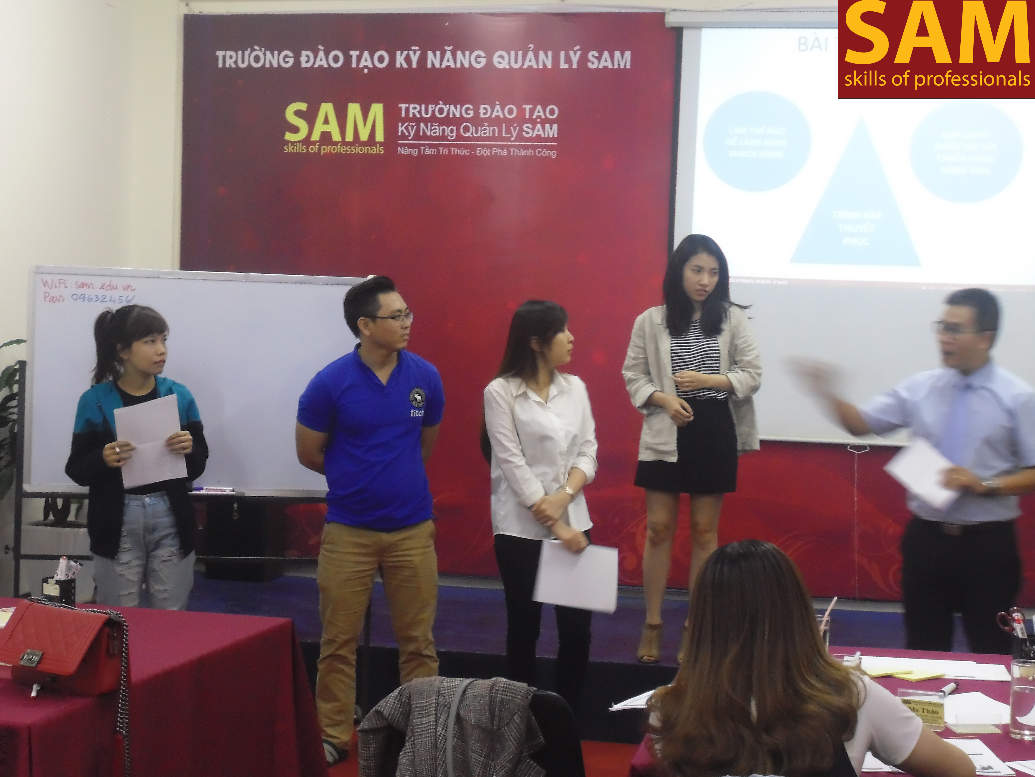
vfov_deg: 22.6
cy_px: 385
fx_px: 1944
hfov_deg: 29.8
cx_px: 511
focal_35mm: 65
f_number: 5.6
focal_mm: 11.5
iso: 400
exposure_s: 1/10
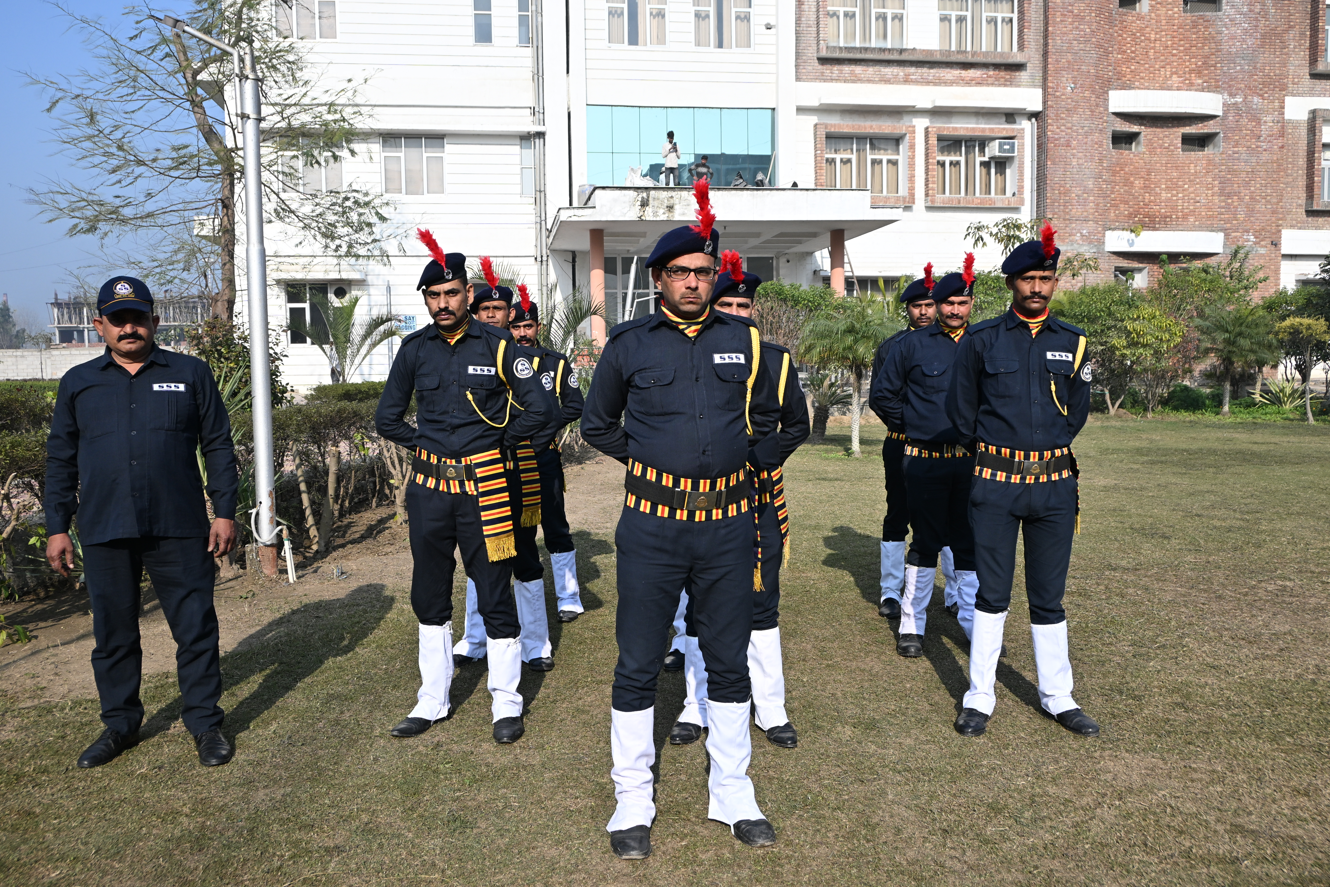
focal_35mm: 32
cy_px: 444
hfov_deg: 59.5
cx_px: 665
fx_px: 1164
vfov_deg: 41.7
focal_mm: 21
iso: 200
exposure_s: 1/800
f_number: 5.6
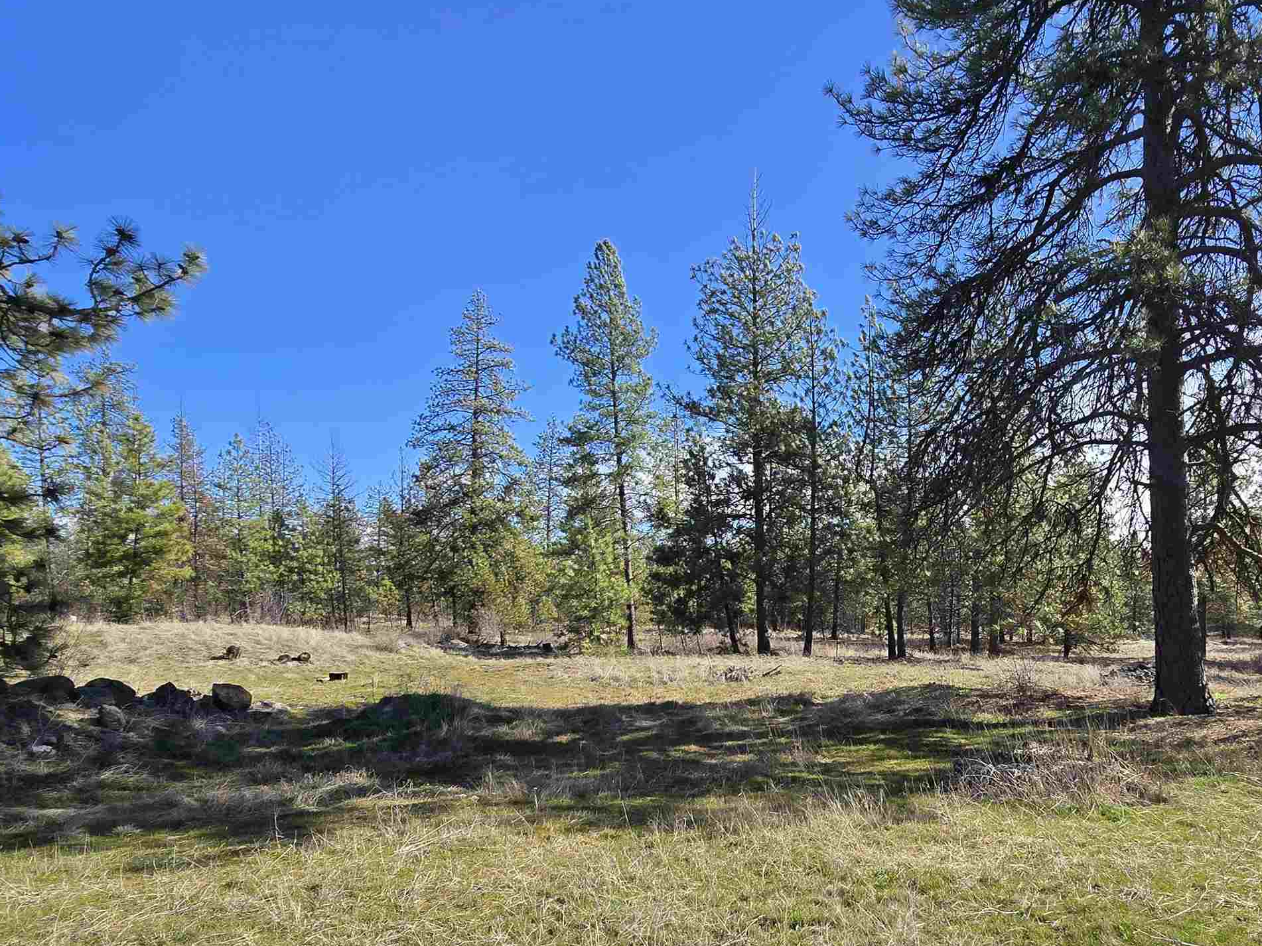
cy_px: 645
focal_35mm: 21
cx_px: 823
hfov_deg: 76.9
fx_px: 766
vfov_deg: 61.6
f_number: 2.2
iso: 50
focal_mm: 2.2
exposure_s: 1/1770
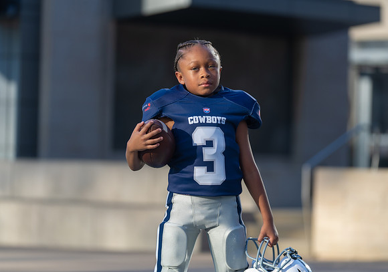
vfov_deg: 7.9
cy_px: 130
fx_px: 1961
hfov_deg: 11.3
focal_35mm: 179
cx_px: 214
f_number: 2.8
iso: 100
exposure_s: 1/800
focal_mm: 159
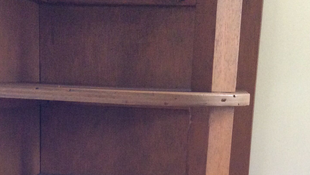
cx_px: 137
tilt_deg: -13.0
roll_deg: +0.1
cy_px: 188
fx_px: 518
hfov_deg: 33.3
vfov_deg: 18.5
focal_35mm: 63
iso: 250
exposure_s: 1/17
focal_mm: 3.3
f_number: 2.4
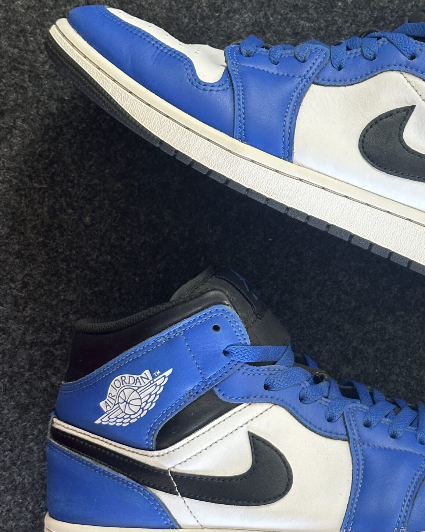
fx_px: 1305
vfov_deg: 23.0
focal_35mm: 83
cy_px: 276
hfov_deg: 18.4
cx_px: 323
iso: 125
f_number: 1.78
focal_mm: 6.86
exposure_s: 1/50
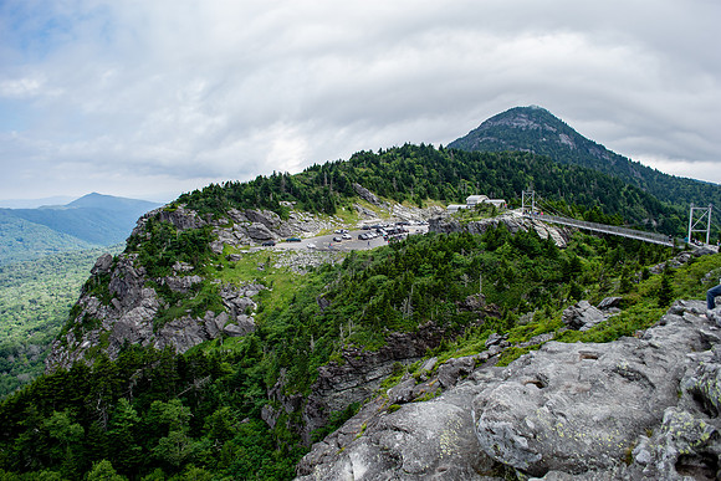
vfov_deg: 48.0
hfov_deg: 67.4
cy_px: 240
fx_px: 541
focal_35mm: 27
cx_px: 360
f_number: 4.5
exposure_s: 1/500
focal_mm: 18
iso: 200
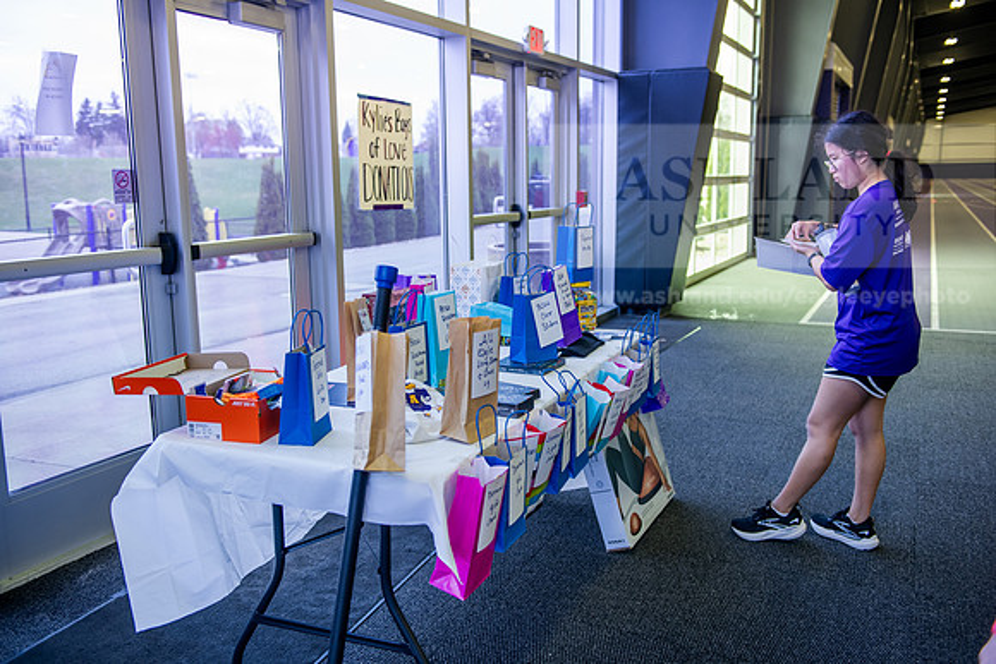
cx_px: 498
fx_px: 941
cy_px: 332
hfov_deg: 55.8
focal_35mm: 34
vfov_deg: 38.9
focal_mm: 34
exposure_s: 1/250
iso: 800
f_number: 3.2
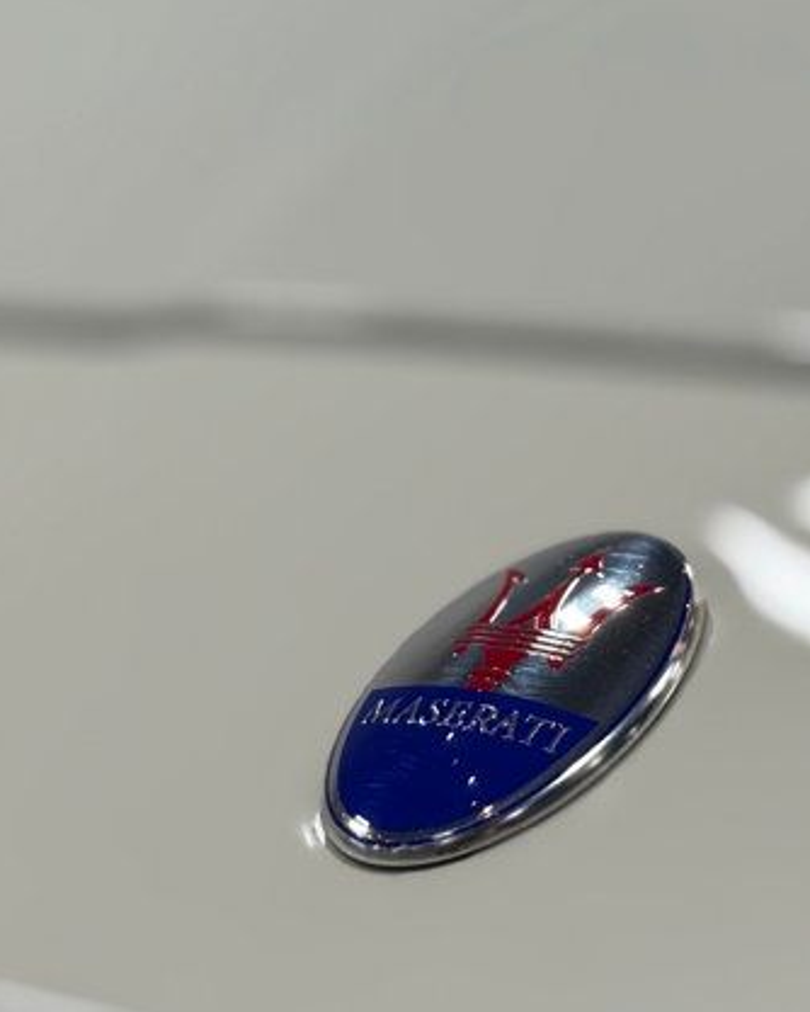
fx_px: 3444
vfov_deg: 16.7
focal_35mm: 115
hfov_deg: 13.4
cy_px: 498
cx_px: 451
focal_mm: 6.76
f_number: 1.78
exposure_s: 1/1133
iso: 80
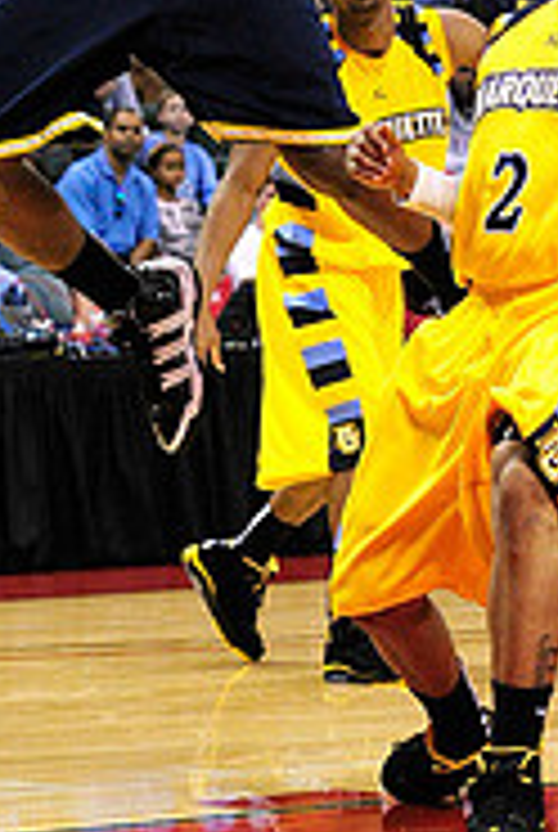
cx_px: 374
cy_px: -85
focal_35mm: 170
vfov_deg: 11.9
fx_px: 3937
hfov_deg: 8.1
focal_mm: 70
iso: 3200
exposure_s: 1/800
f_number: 3.5
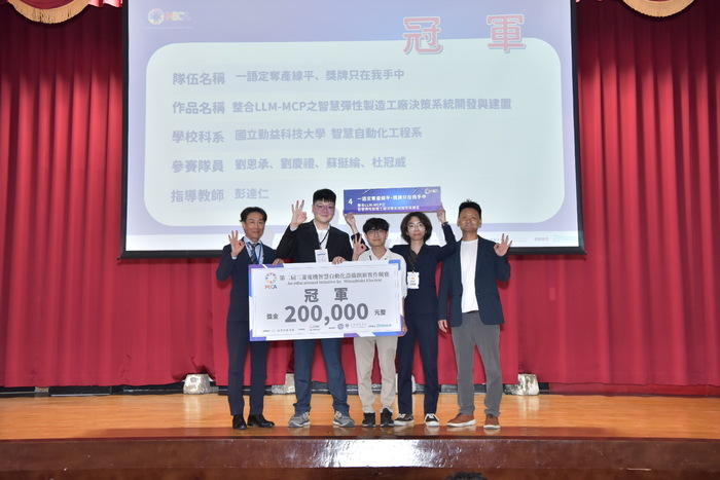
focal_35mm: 45
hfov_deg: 43.6
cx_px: 360
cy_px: 240
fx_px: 900
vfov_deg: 29.9
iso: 1600
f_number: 5
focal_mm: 45
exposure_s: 1/100
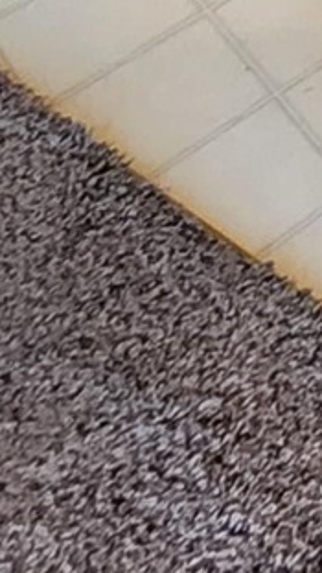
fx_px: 1593
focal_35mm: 105
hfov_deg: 8.3
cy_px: -1386
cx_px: 1165
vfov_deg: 9.9
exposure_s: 1/60
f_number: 2.2
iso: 250
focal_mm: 2.2
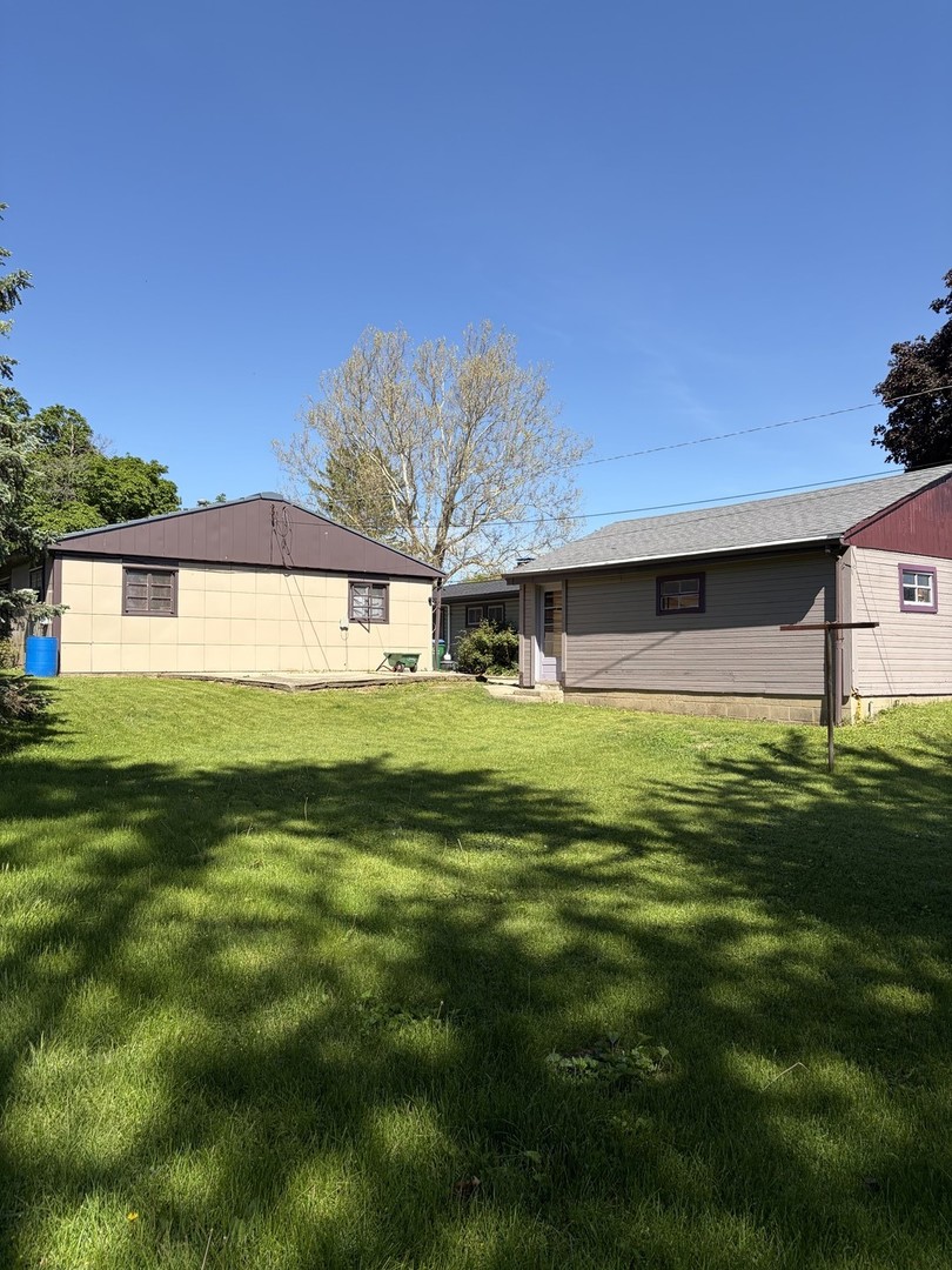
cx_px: 476
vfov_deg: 67.3
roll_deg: +0.1
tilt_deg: +3.4
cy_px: 635
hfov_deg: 53.1
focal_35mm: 26
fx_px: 953
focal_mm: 5.96
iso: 50
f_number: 1.6
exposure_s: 1/2747
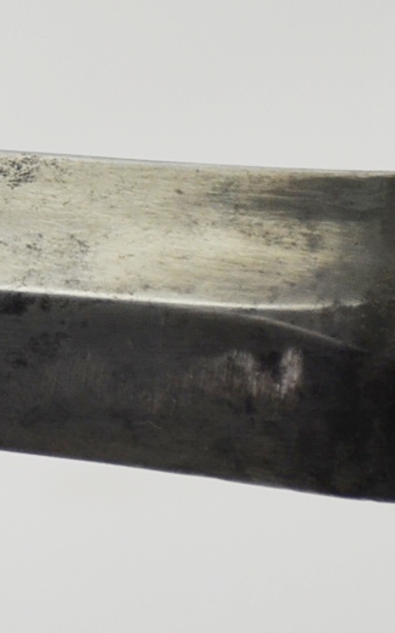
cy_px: 258
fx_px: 9313
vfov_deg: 3.9
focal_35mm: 540
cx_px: -783
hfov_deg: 2.4
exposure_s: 1/250
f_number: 5.3
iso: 400
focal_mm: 75
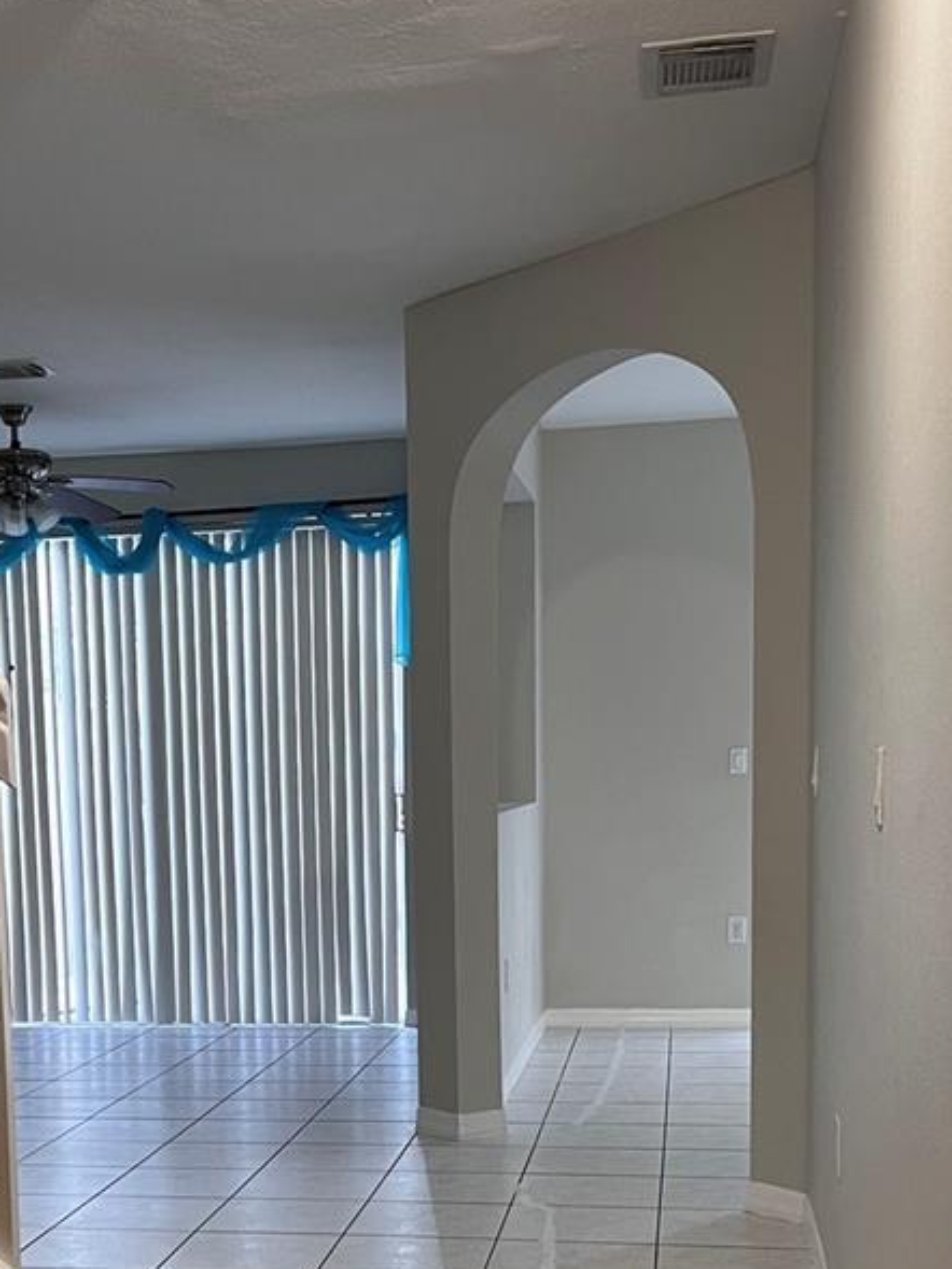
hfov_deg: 27.3
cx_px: 284
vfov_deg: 35.1
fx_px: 1943
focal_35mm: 53
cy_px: 1004
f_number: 1.5
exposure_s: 1/60
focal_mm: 5.7
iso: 125
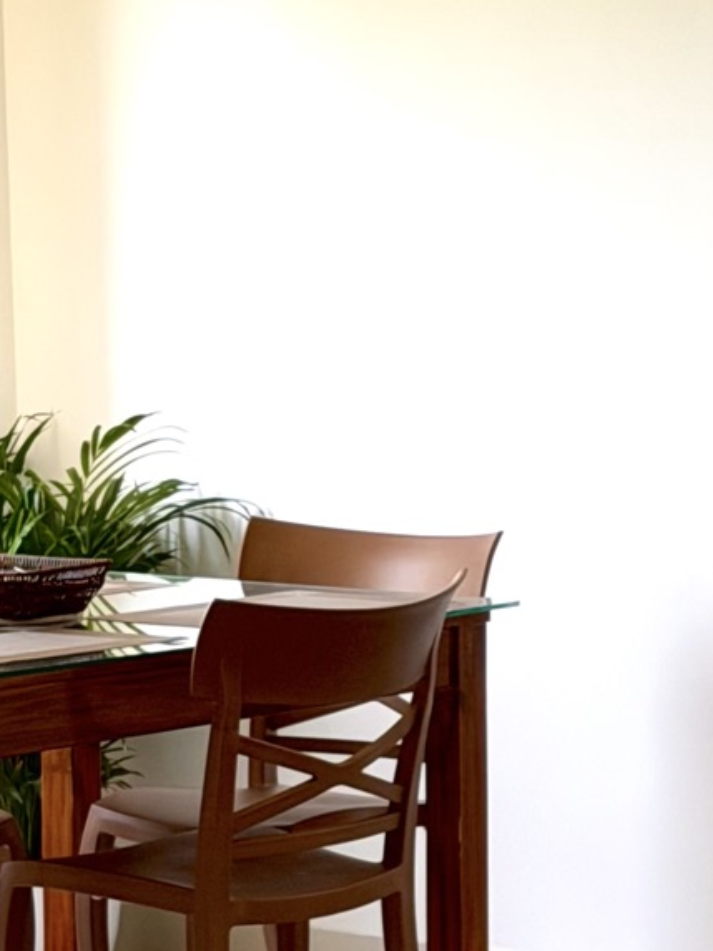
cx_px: 789
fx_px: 4422
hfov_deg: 9.1
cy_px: 622
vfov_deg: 12.3
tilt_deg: -7.2
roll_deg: +0.0
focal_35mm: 161
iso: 50
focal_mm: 6.76
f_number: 1.78
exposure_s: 1/121
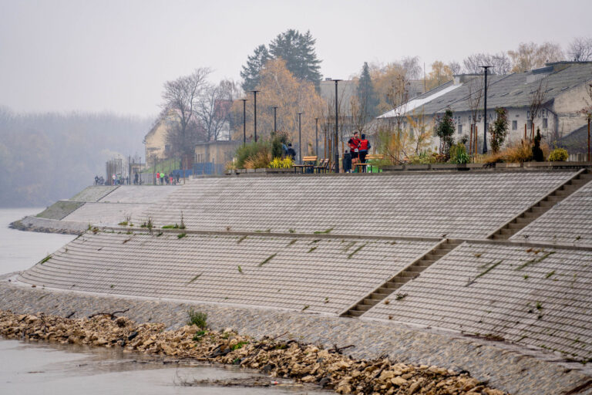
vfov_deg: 6.8
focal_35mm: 203
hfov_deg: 10.1
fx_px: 3344
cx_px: 296
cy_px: 198
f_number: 4
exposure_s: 1/500
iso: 400
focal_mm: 200
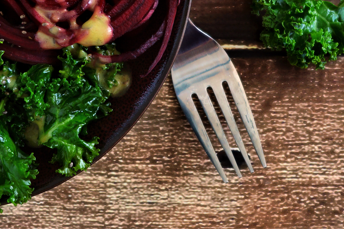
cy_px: -38
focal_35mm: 127
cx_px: 88
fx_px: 1215
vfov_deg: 10.6
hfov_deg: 16.0
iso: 100
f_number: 13
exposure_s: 1.3
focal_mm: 35
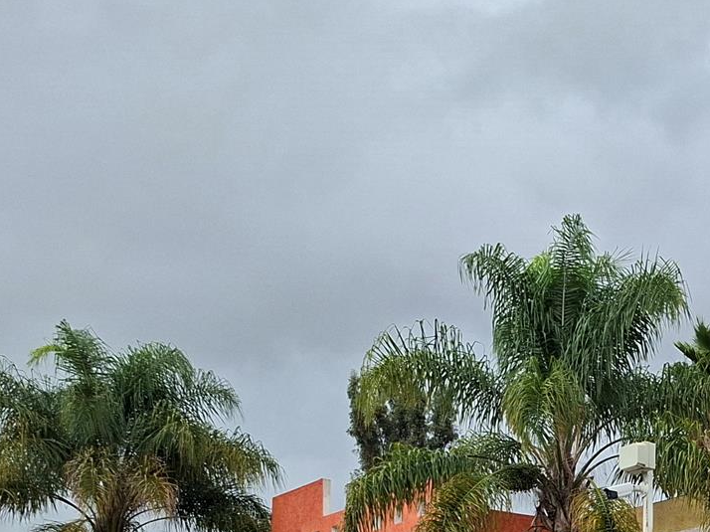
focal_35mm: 66
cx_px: 664
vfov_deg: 20.2
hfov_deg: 28.1
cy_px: 712
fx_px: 1353
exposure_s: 1/1376
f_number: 1.8
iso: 40
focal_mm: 5.54
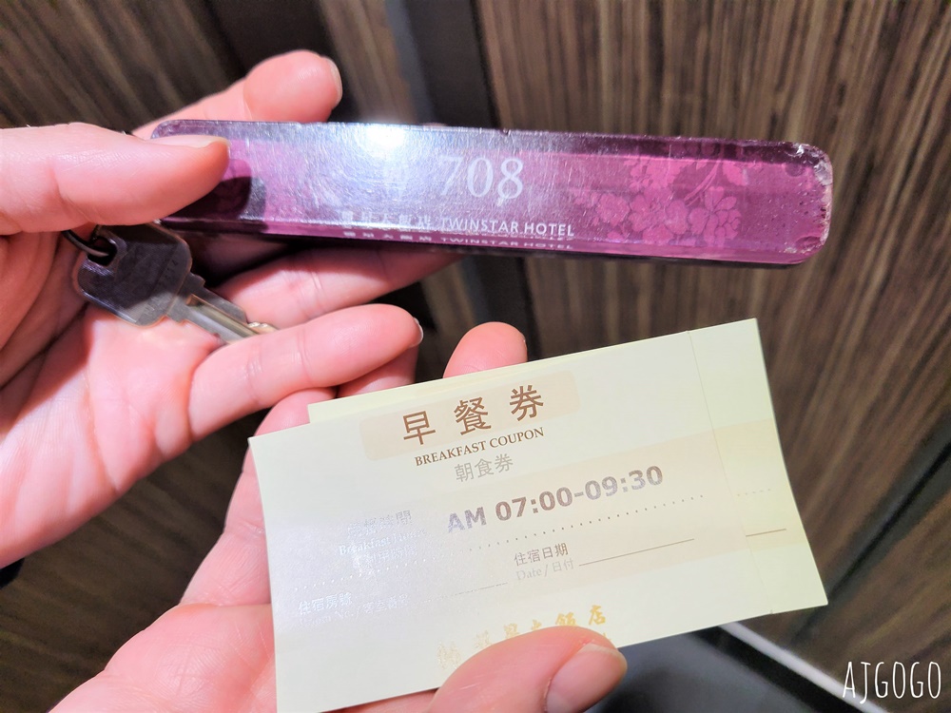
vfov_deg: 53.1
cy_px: 356
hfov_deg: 67.3
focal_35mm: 26
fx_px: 714
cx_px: 476
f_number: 1.8
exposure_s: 1/119
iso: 160
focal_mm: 5.4
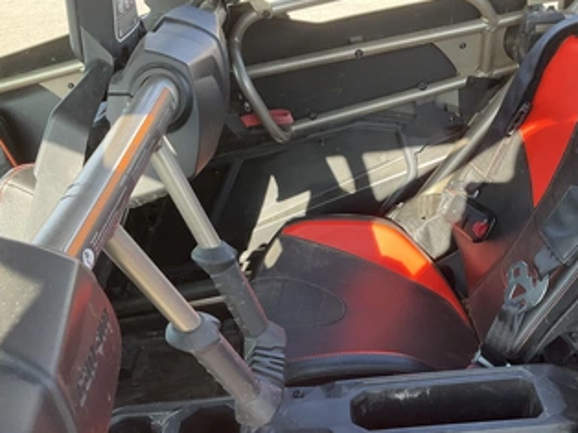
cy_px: 265
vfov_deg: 38.4
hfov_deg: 49.9
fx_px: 617
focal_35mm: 37
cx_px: 342
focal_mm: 3
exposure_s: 1/122
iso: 40
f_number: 1.8
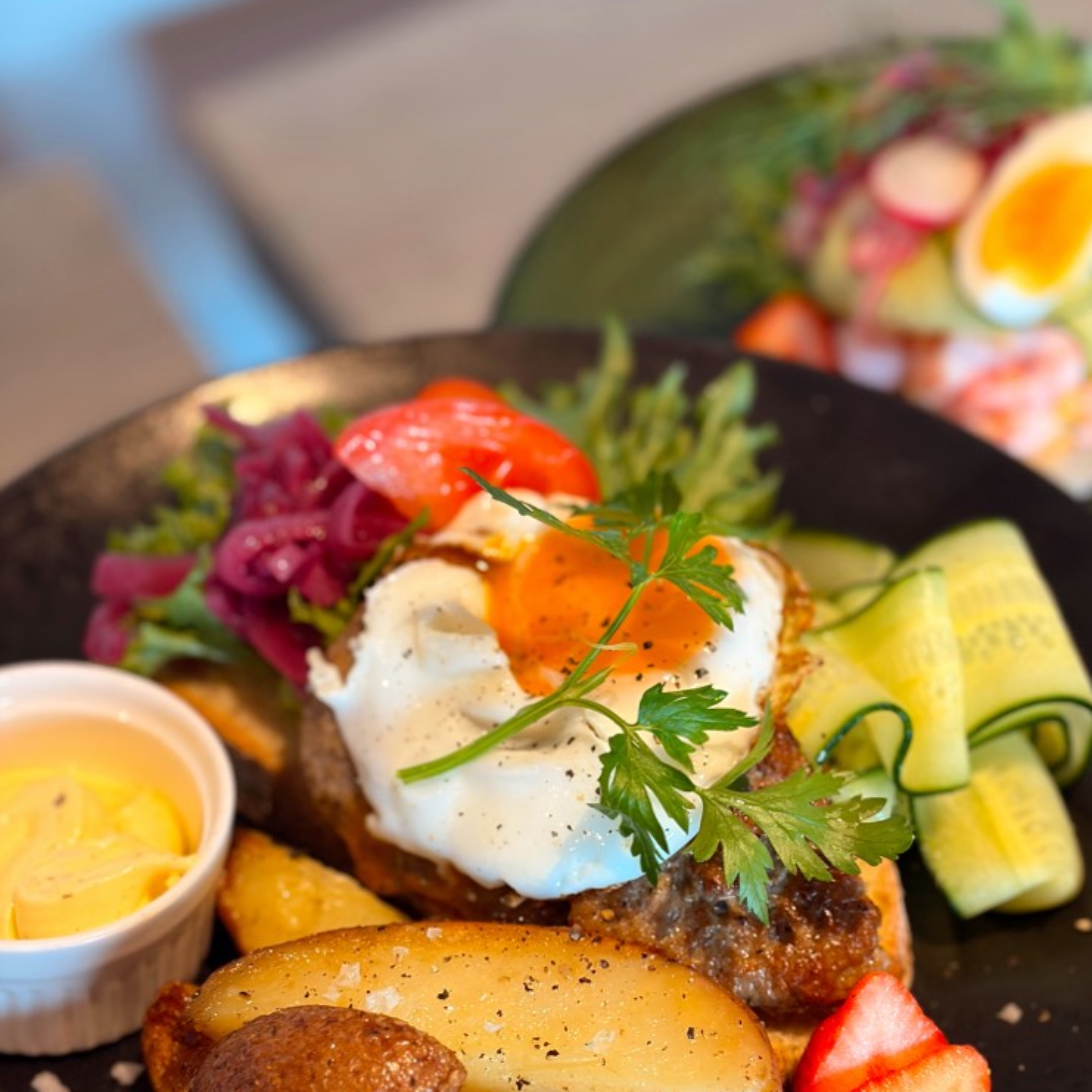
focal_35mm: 62
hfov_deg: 27.7
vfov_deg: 27.6
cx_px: 548
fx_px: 2213
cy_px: 671
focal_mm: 5.96
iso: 100
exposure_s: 1/50
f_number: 1.6
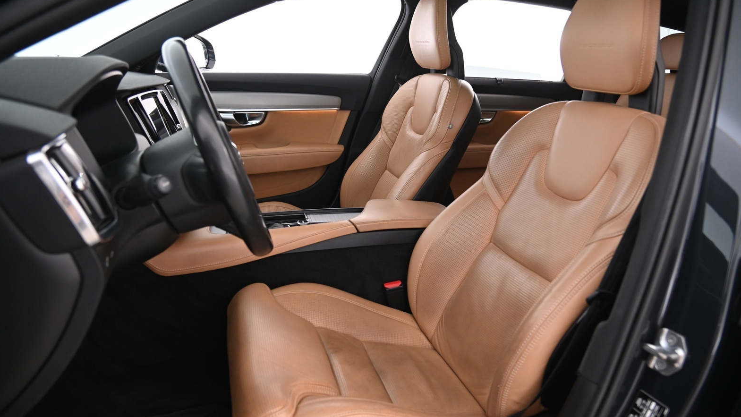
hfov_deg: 71.9
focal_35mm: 26
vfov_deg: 44.2
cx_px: 366
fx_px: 511
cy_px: 245
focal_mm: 24
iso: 2000
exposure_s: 1/15
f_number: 4
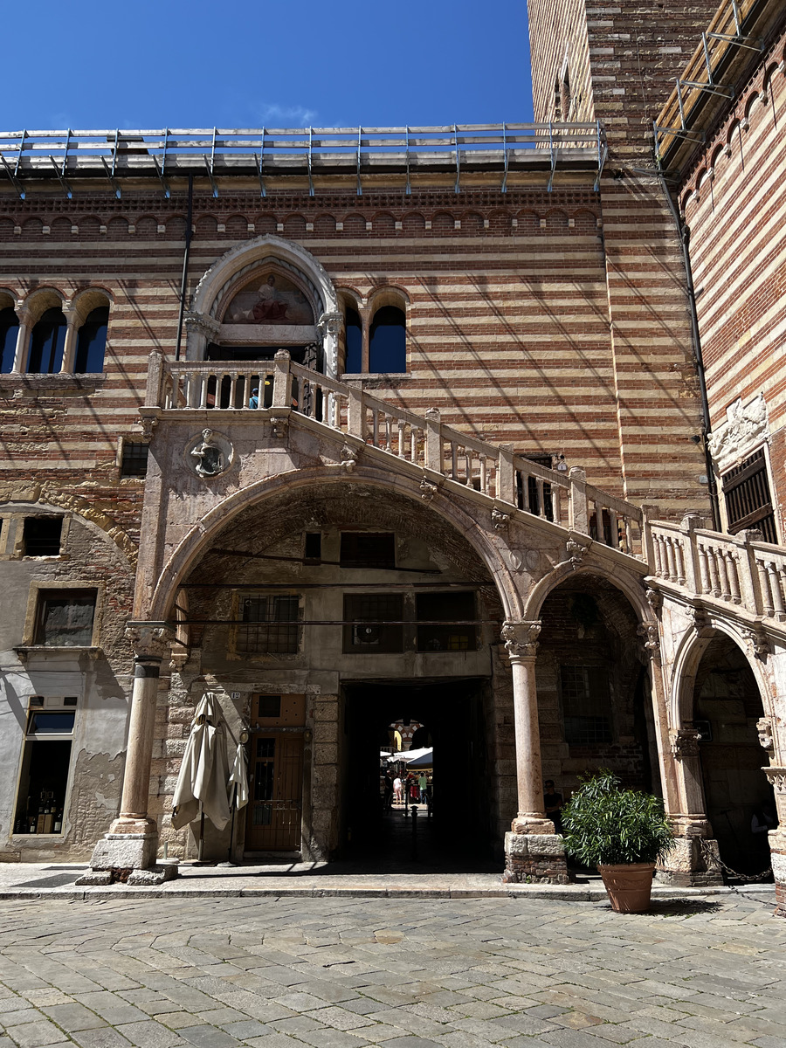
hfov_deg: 53.1
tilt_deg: +17.8
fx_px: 787
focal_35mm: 26
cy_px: 524
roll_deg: -0.2
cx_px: 393
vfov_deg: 67.3
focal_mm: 5.7
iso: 50
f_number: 1.5
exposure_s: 1/2762
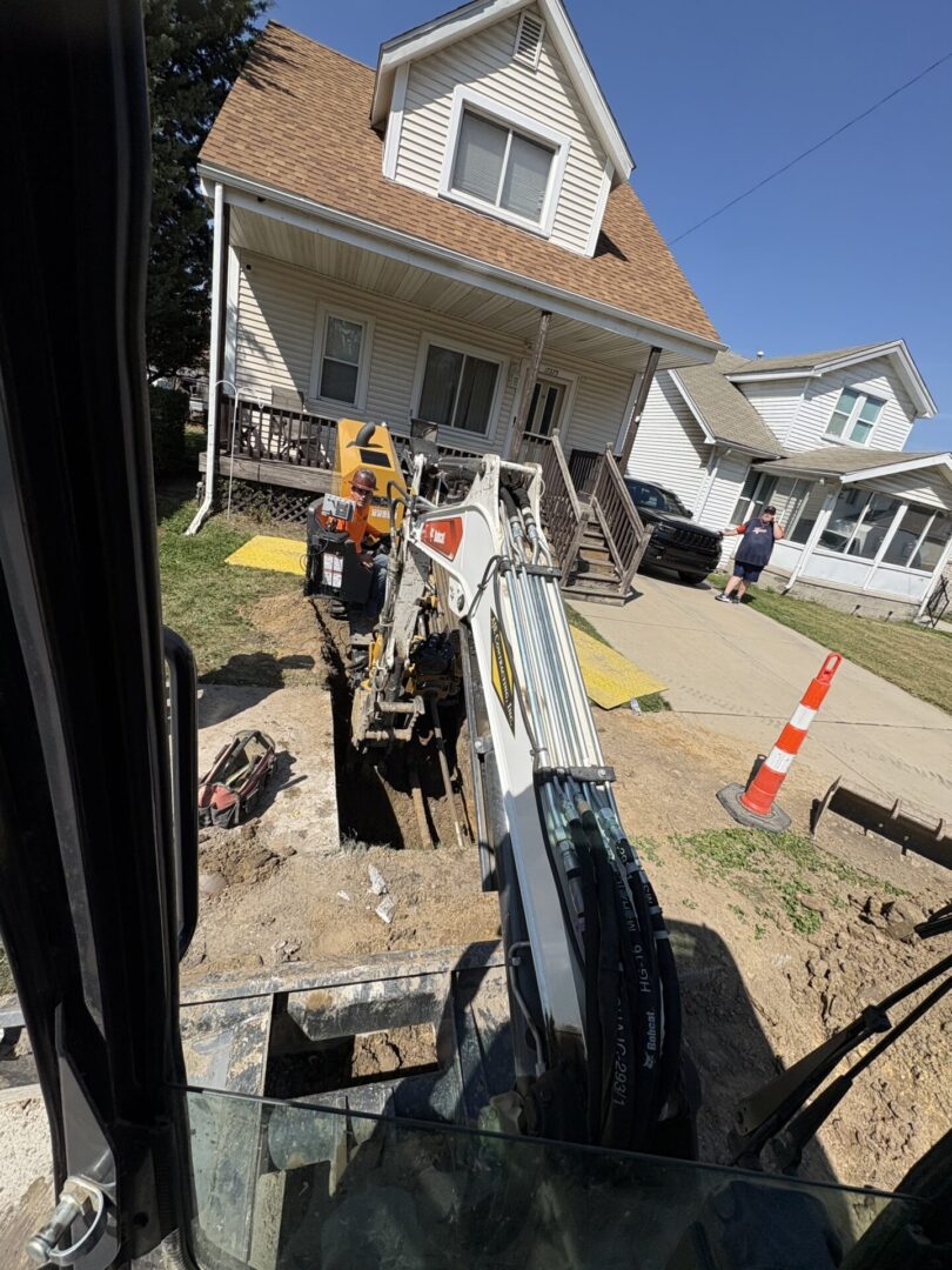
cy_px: 635
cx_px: 476
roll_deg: -12.8
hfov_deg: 85.7
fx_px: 513
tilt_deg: -17.9
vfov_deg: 102.1
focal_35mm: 14
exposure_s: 1/2674
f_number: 2.2
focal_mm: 2.22
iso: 50
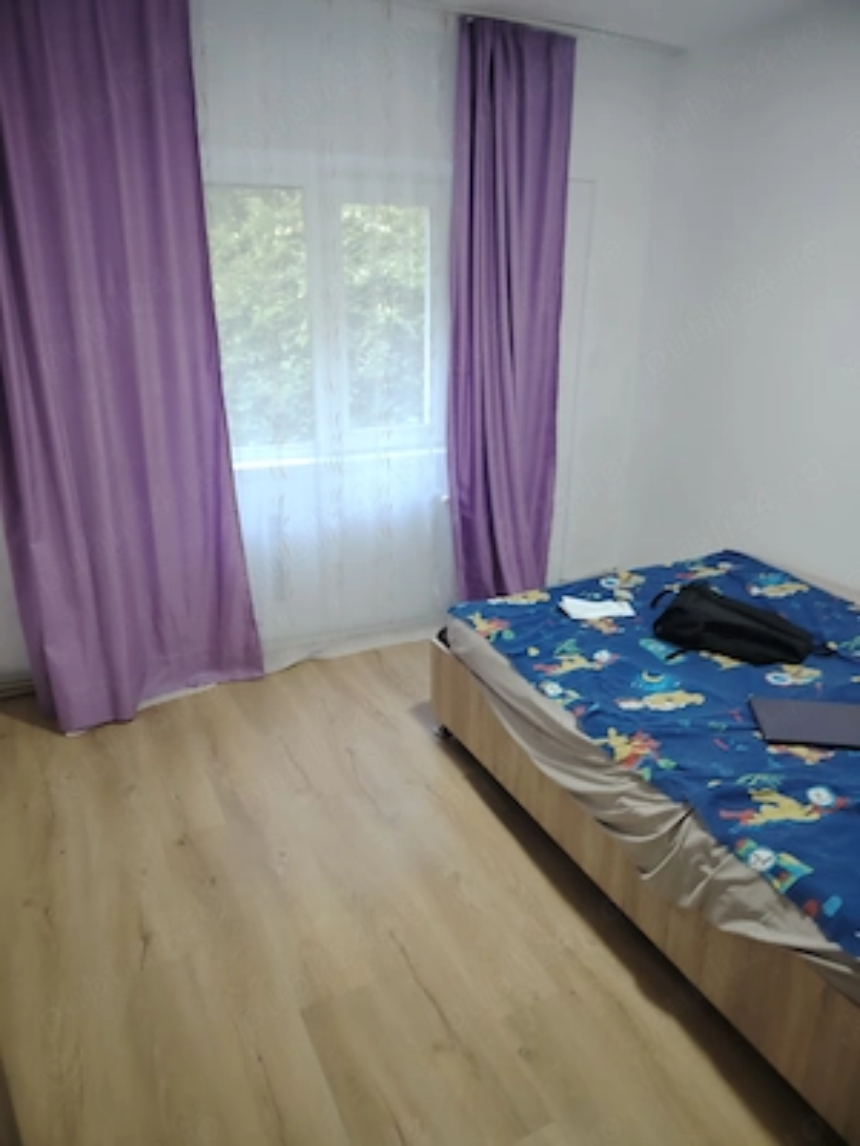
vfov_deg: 71.6
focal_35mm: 24
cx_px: 430
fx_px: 795
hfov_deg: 56.8
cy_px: 573
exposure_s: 1/50
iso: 1463
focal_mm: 5.25
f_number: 1.75
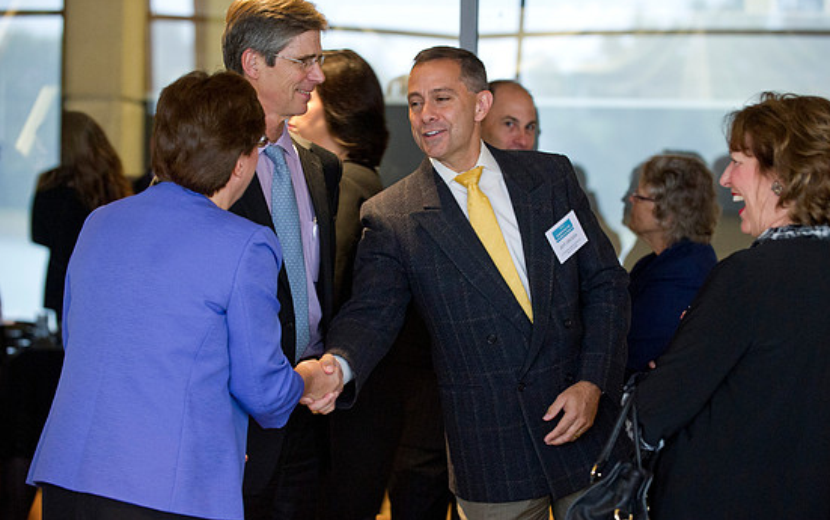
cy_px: 271
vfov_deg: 12.5
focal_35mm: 105
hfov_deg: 19.8
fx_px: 2376
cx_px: 425
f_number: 3.2
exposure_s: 1/100
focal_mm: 98
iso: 2500
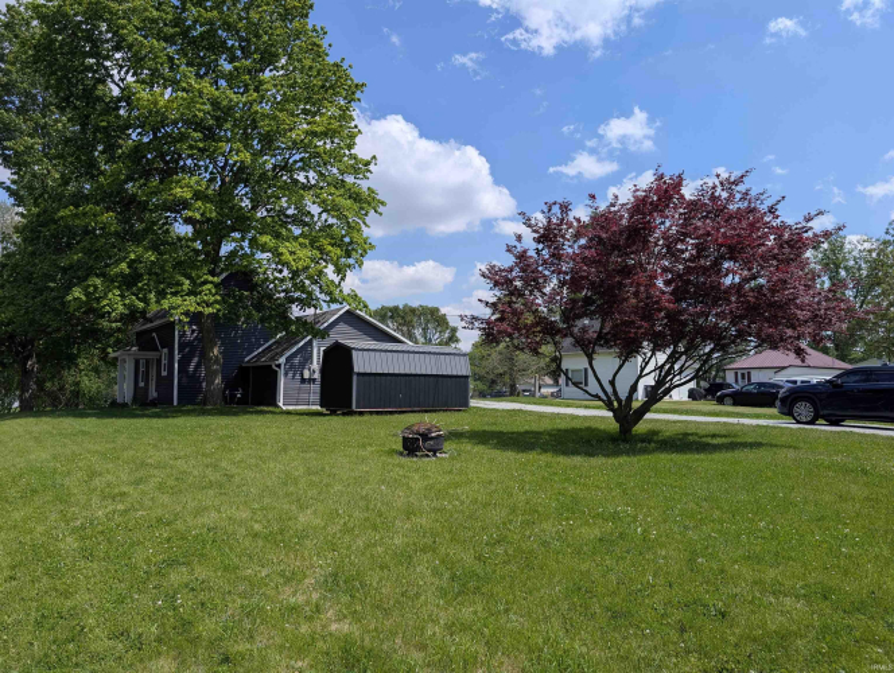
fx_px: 621
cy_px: 336
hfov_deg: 71.5
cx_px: 447
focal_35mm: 24
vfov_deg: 56.9
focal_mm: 6.9
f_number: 1.68
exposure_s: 1/1653
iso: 21
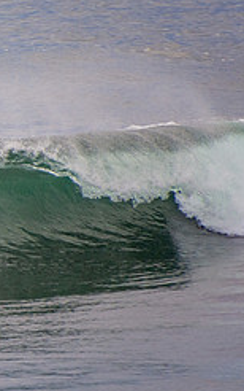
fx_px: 15314
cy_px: 176
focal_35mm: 1441
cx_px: -204
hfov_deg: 0.9
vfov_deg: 1.5
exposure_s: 1/800
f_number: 5.6
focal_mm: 400
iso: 500
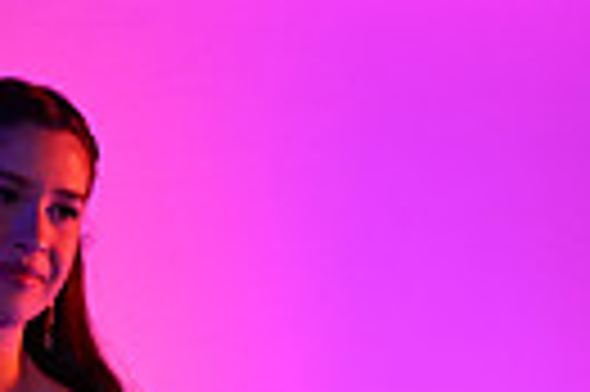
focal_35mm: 465
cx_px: 5
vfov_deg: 2.9
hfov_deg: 4.4
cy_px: 680
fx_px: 7611
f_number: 2.8
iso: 140
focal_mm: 70
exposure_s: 1/500
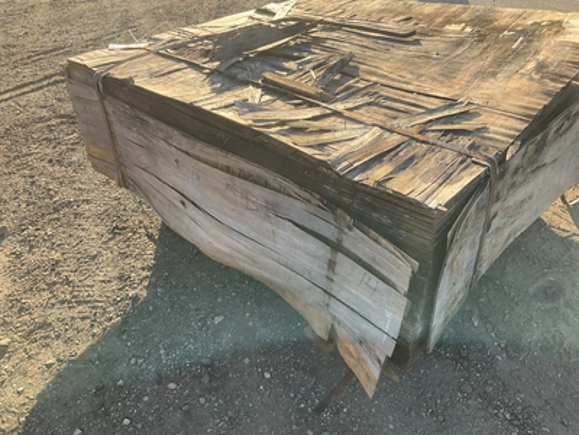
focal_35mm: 29
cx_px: 290
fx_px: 485
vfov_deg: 48.2
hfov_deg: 61.7
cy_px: 218
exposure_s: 1/299
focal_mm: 3
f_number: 1.8
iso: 25
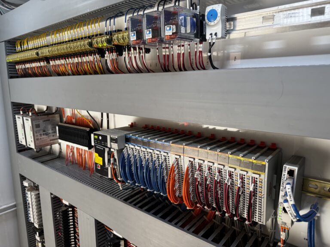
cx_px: 165
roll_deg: +0.1
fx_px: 229
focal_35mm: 24
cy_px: 124
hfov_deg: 71.6
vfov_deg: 56.8
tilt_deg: -11.1
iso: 80
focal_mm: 6.76
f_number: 1.78
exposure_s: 1/120
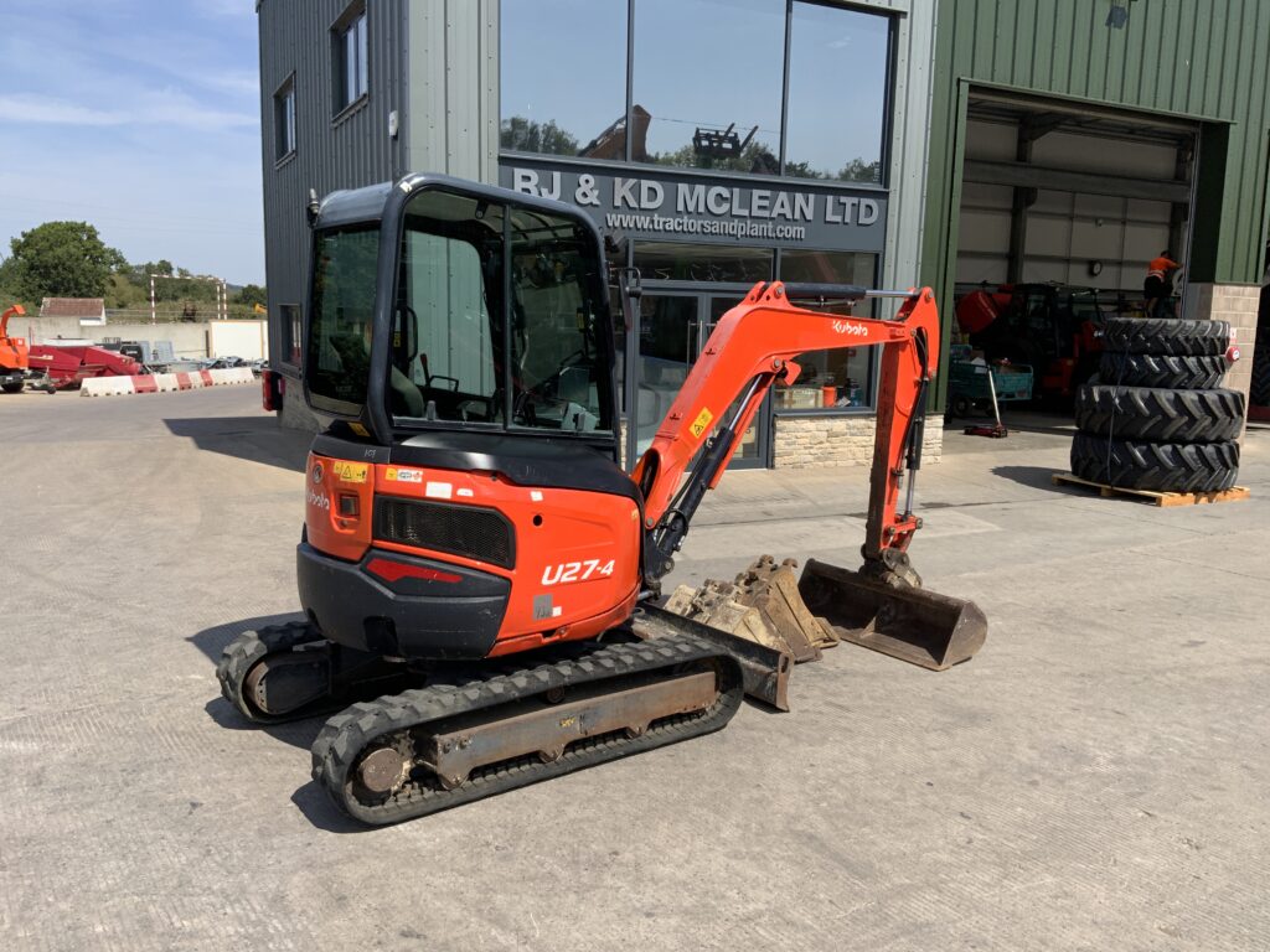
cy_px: 476
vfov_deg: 48.2
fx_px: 1064
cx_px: 635
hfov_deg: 61.7
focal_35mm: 29
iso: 16
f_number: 1.8
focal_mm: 3
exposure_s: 1/1786
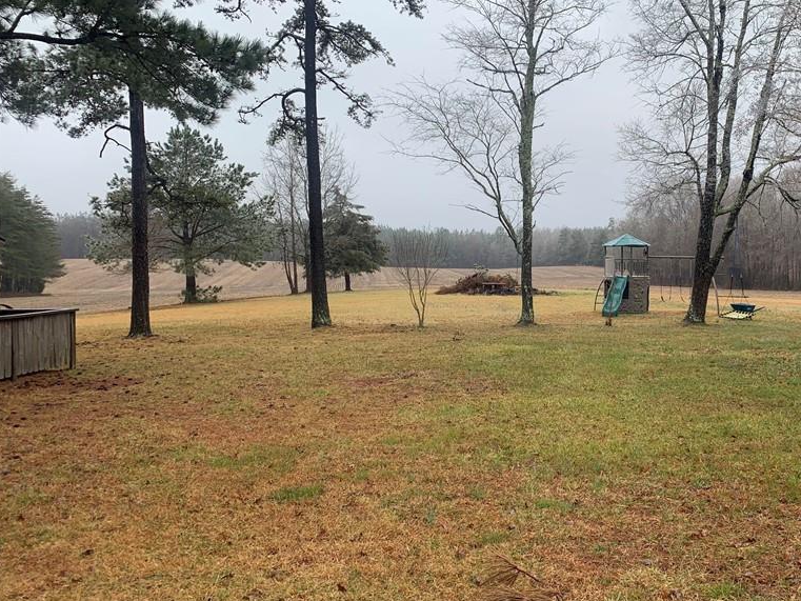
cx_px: 533
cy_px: 285
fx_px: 810
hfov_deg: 51.7
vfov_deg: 40.7
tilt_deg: -1.5
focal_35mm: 35
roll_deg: +0.7
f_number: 1.8
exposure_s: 1/911
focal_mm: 4.25
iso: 25
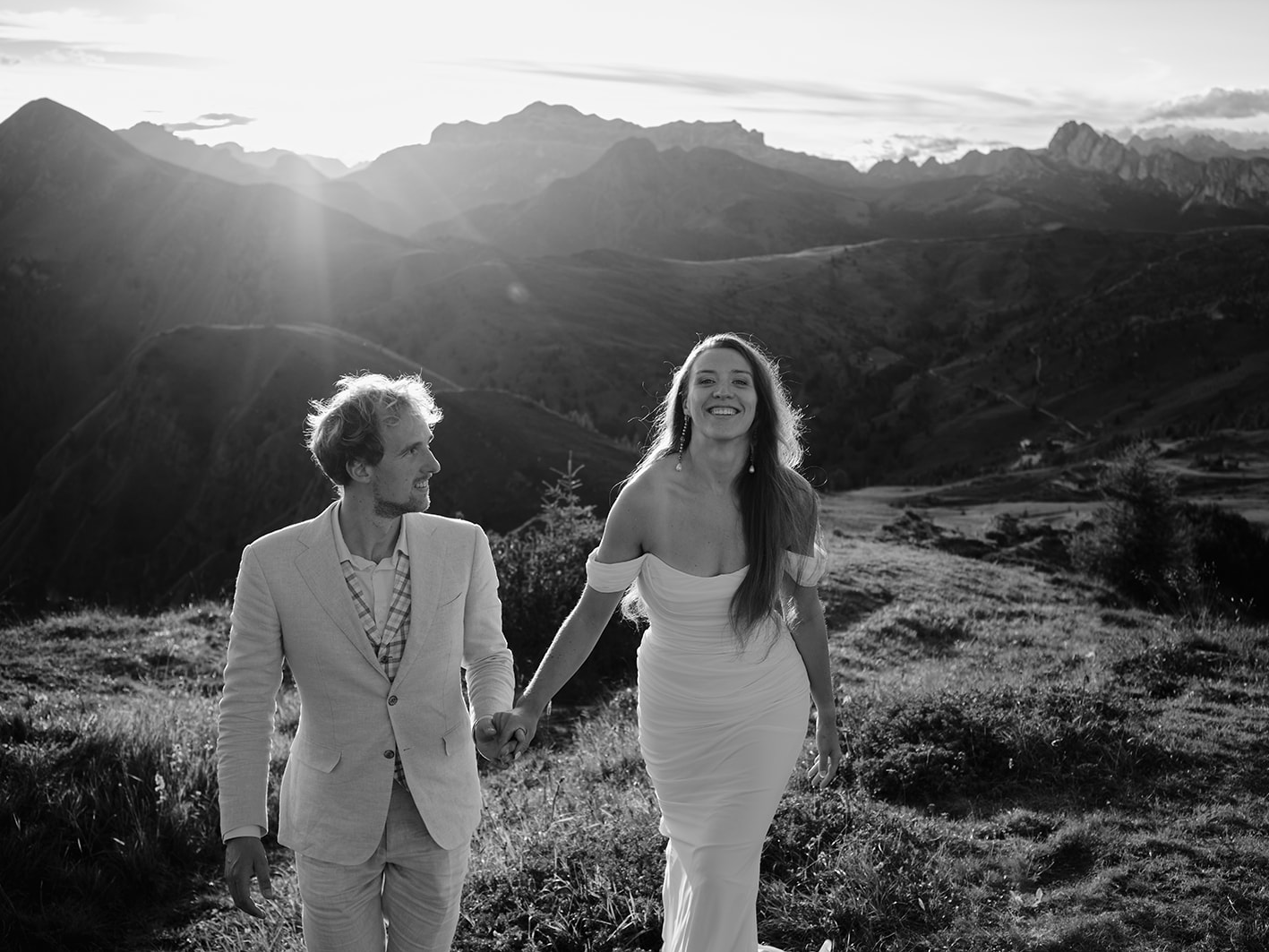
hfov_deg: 48.9
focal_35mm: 38
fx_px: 1393
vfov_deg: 37.7
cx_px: 681
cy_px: 475
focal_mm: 23
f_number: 2.8
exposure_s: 1/420
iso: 125
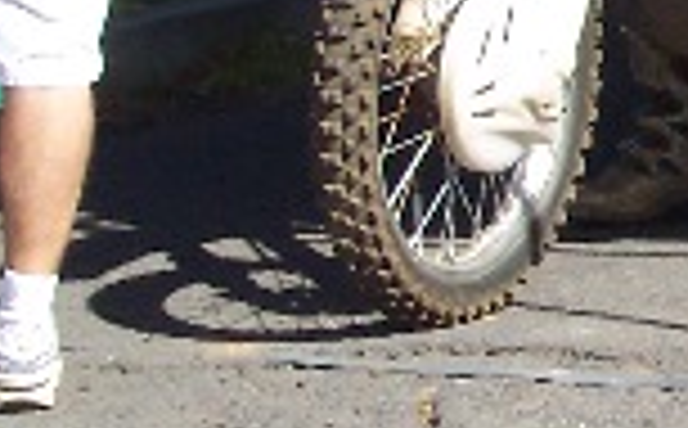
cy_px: -581
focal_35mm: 350
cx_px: 1736
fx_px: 6551
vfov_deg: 3.7
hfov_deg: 5.8
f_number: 5.6
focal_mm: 13.3
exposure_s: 1/250
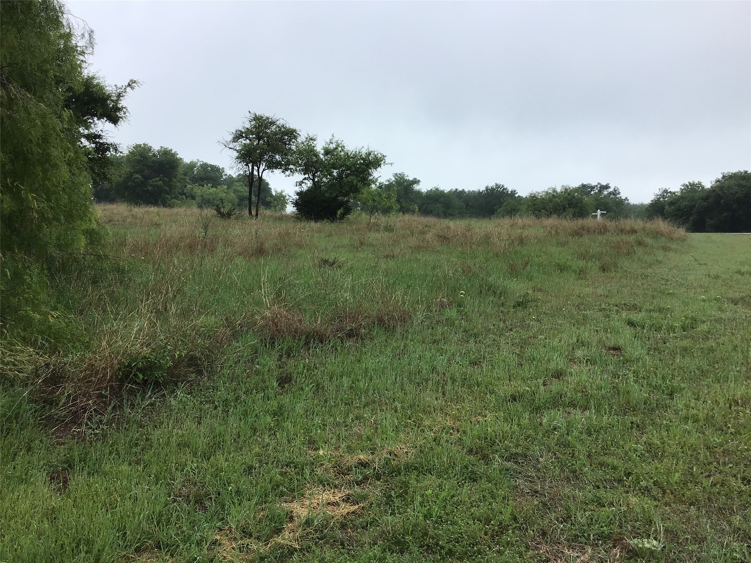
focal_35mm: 31
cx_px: 376
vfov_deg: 45.4
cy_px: 282
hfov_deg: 58.4
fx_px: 673
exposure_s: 1/684
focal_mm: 3.3
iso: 25
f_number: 2.4
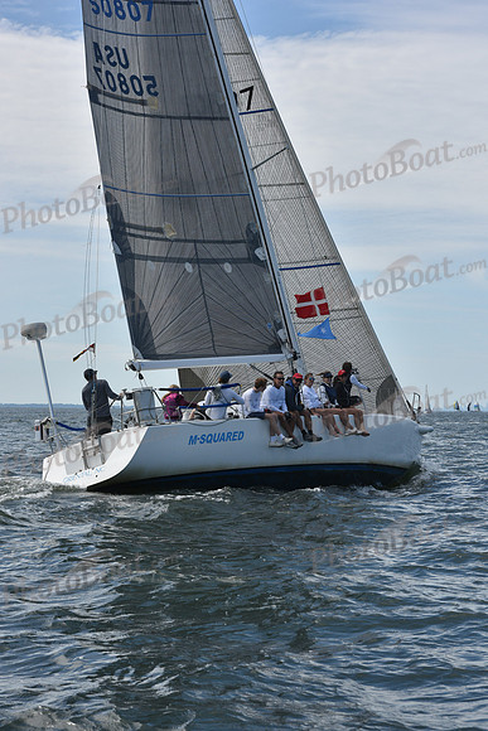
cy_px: 366
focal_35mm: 86
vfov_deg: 23.6
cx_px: 244
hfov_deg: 15.9
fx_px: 1747
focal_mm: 86
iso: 320
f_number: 10
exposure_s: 1/1000
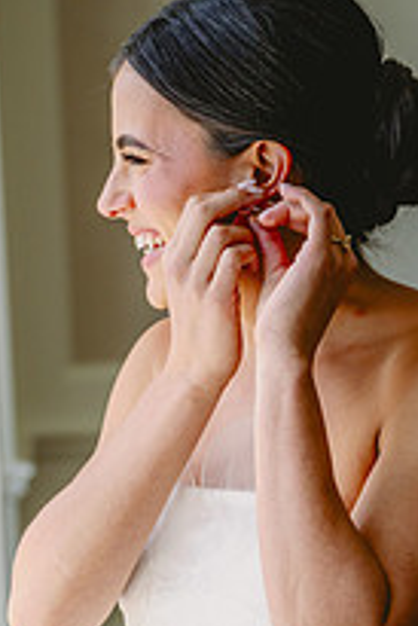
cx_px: 171
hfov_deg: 10.0
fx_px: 2399
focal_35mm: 138
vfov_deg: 14.7
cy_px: 528
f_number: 3.5
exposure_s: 1/1000
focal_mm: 63
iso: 500
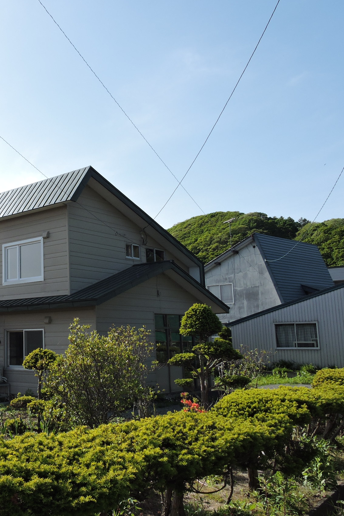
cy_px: 258
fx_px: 559
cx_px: 14
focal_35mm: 39
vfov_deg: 49.6
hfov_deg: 32.0
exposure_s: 1/1000
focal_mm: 5
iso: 100
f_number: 3.5
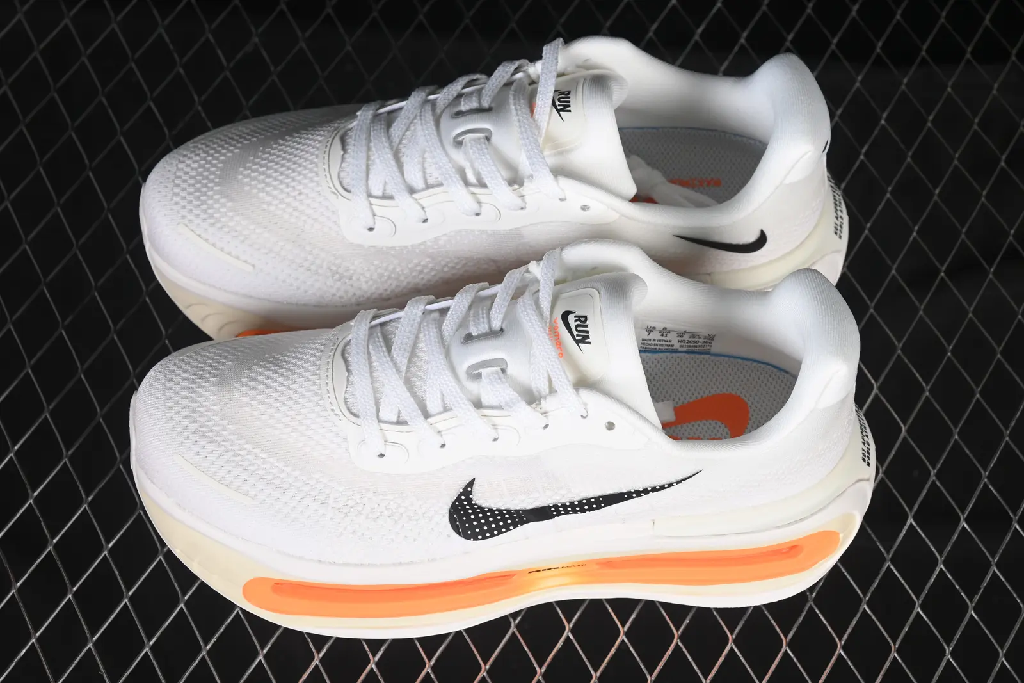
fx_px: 2133
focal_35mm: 75
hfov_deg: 27.0
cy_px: 342
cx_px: 512
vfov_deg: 18.2
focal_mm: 50
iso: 160
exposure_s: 1/100
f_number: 7.1
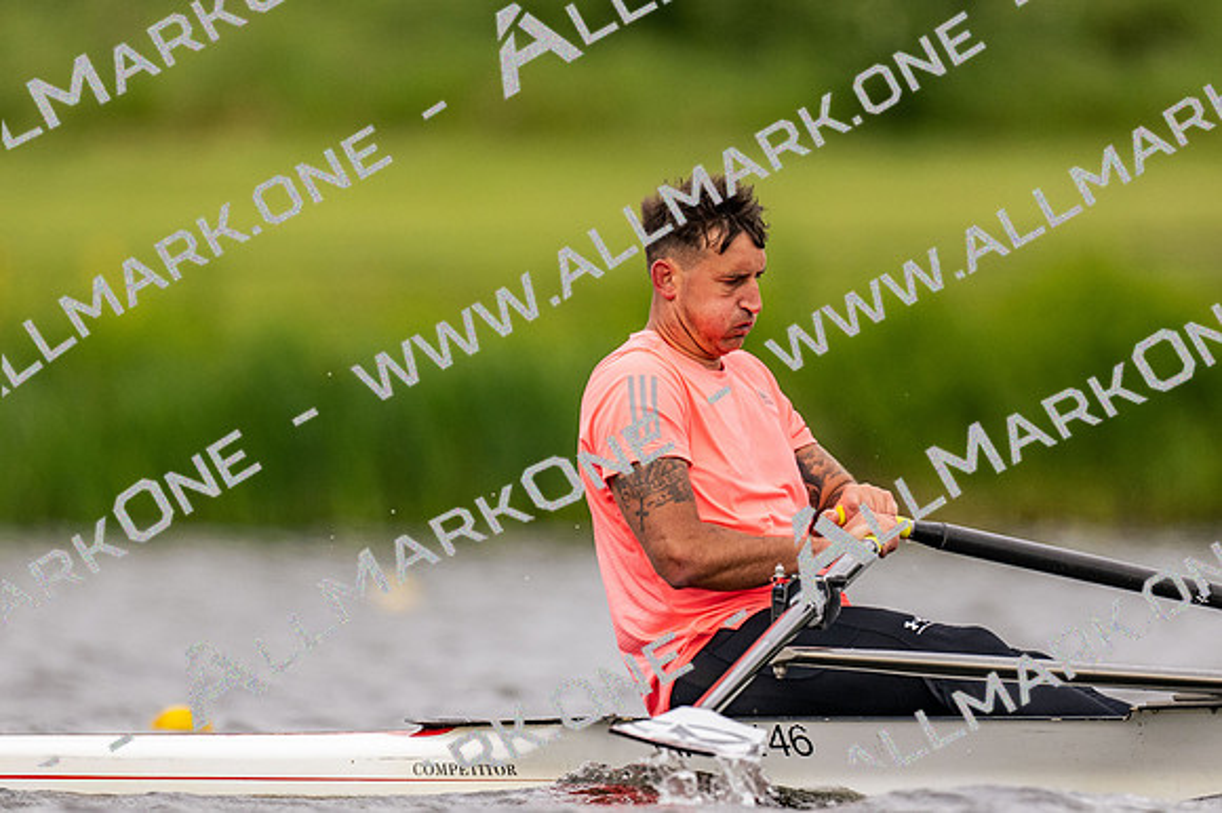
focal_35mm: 900
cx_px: 611
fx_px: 30531
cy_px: 406
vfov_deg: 1.5
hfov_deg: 2.3
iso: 720
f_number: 4
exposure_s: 1/2500
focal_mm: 600
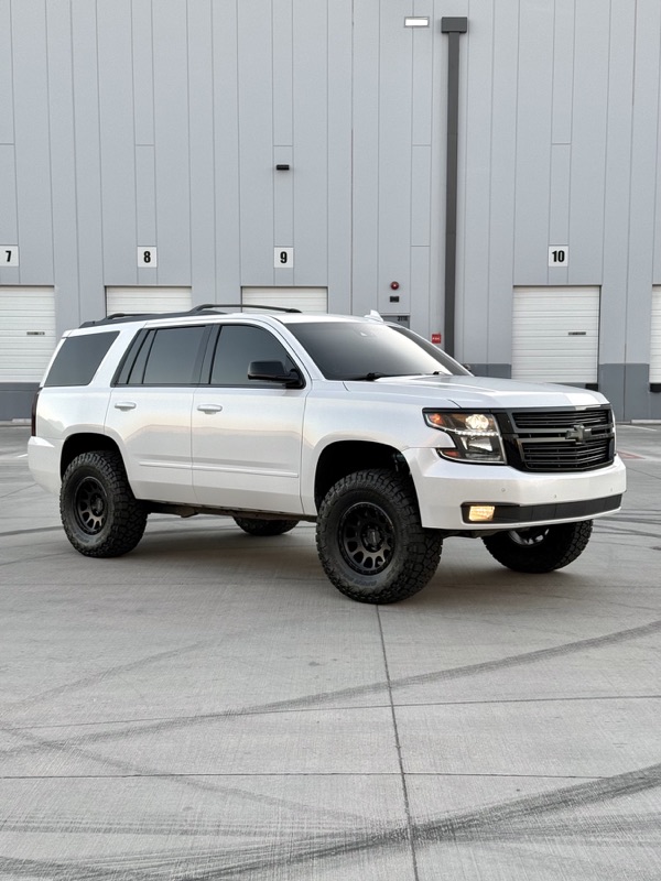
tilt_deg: -5.3
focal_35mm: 48
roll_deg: +0.0
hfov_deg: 30.3
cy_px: 440
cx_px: 330
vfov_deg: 39.7
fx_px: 1222
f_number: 1.78
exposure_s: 1/281
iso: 64
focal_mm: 6.76
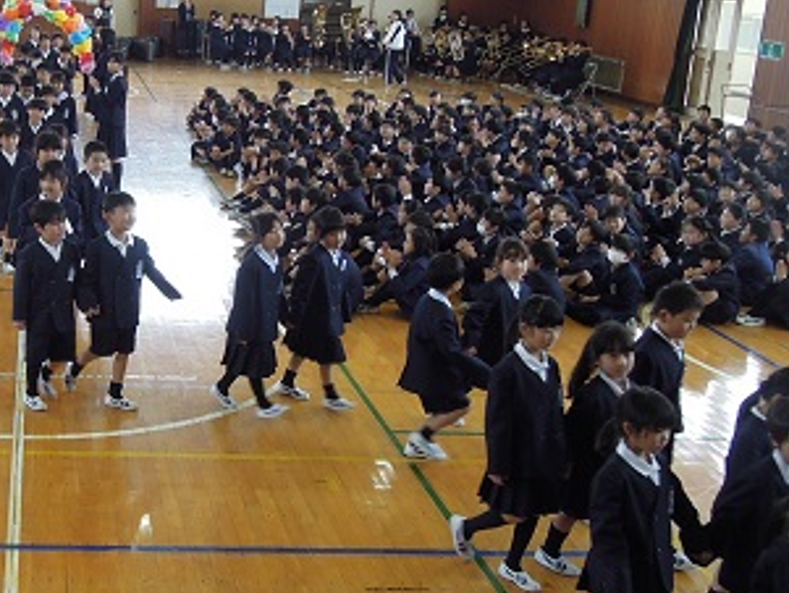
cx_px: 93
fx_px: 1186
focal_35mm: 52
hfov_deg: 34.9
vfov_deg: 28.0
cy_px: 223
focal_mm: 4.3
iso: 160
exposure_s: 1/60
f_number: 2.8
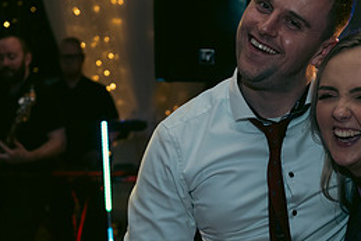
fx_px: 943
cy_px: 176
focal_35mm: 94
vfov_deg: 14.5
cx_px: 233
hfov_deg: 21.6
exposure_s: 1/160
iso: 640
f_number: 3.5
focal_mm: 42
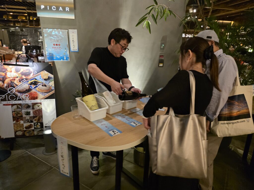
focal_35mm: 23
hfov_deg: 73.9
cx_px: 127
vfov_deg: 58.9
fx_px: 169
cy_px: 95
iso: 2000
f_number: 1.7
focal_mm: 6.25
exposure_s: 1/100
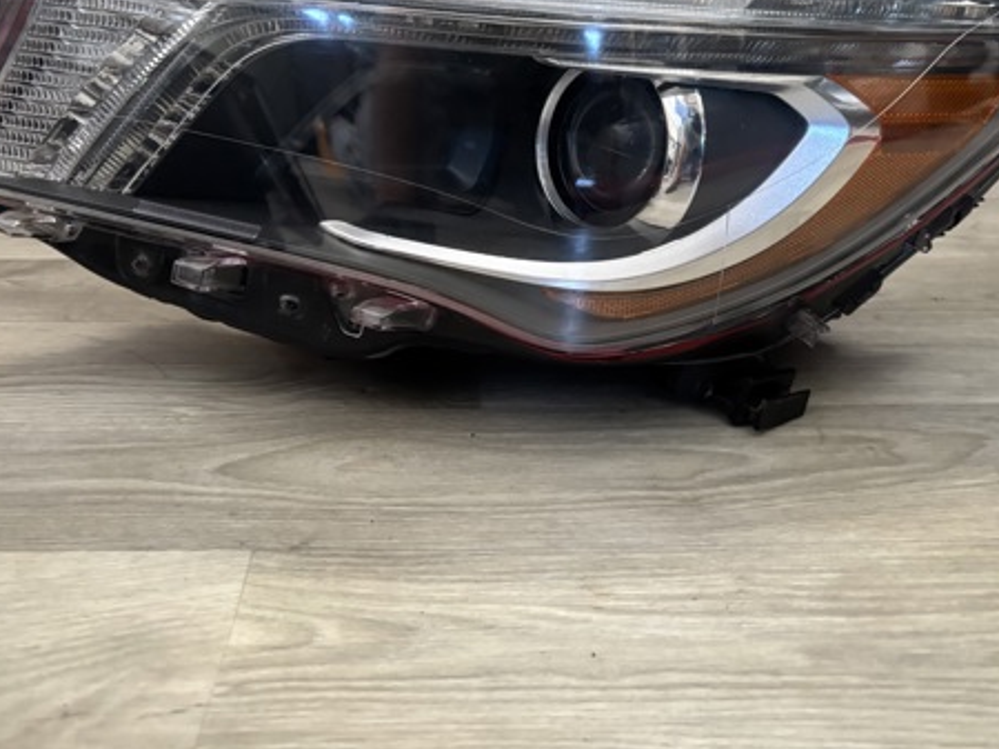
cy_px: 220
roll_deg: +1.0
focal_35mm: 37
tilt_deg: -14.6
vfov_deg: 38.0
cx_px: 504
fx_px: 1067
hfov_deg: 50.2
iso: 500
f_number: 1.6
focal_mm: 5.96
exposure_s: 1/58
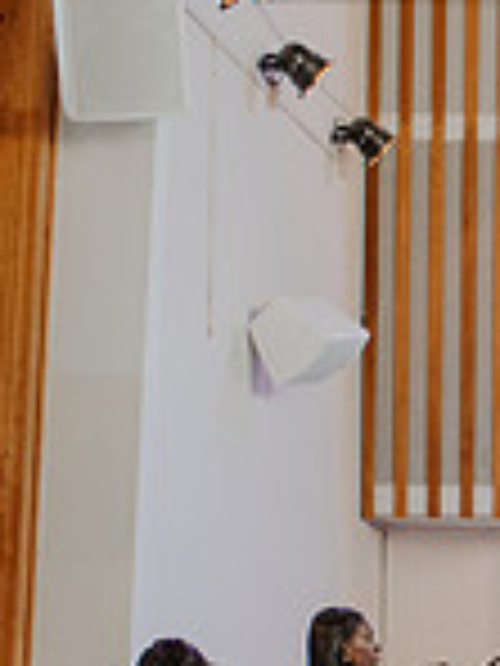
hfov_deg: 7.9
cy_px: 693
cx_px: 1198
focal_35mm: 173
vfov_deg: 11.3
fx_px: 3332
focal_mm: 35
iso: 1800
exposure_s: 1/1250
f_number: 1.8
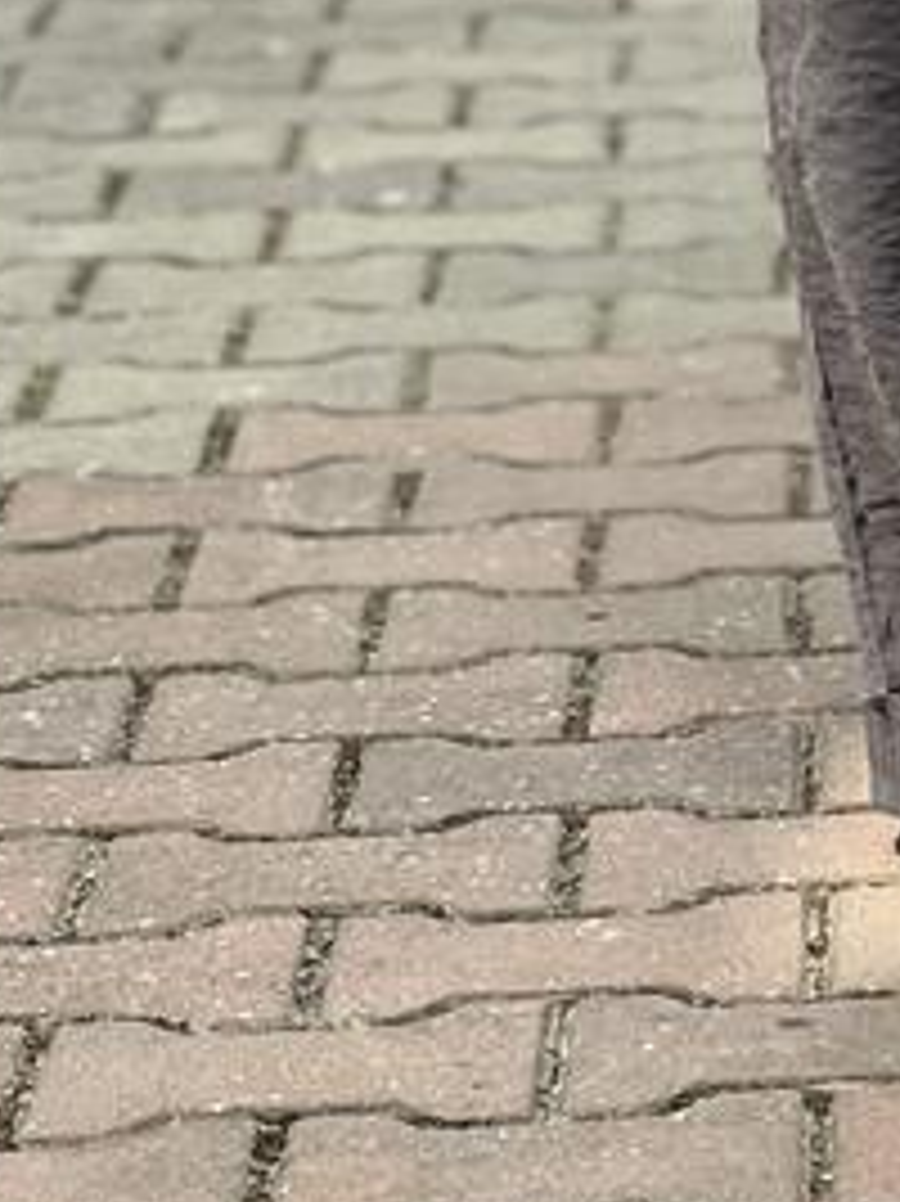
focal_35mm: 231
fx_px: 8014
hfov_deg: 6.4
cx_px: 1138
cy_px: -464
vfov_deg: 8.4
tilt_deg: -4.0
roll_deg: +1.6
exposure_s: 1/121
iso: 32
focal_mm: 9
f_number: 2.8
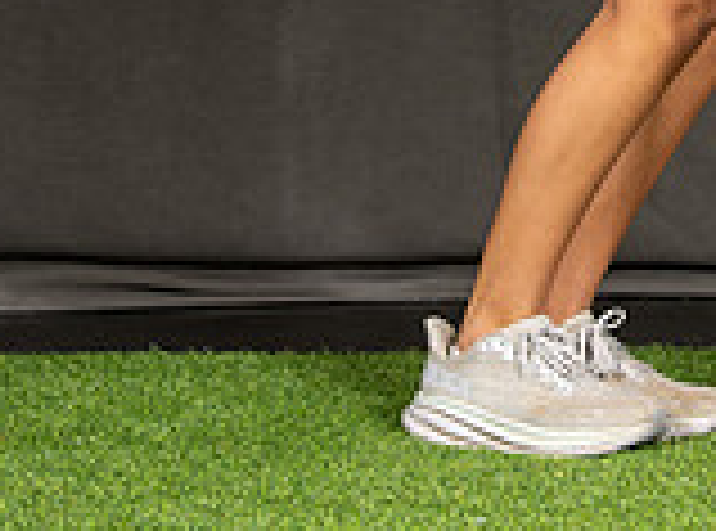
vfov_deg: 5.3
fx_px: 5687
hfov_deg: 7.0
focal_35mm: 276
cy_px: -368
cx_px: 1255
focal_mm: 48
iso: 160
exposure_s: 1/125
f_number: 6.3
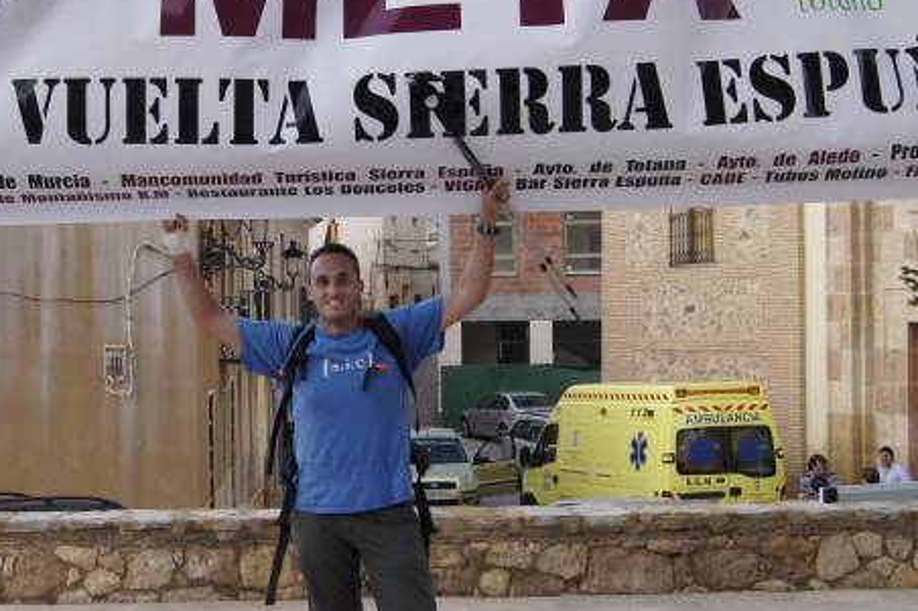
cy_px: 316
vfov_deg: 21.9
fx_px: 1580
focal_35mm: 62
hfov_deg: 31.9
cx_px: 254
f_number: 5
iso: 200
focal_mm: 22
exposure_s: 1/800
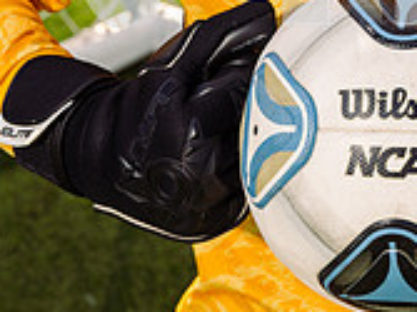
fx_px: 1589
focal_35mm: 132
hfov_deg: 14.8
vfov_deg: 10.6
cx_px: 372
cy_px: -225
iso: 100
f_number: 7.1
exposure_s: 1/250
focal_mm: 51
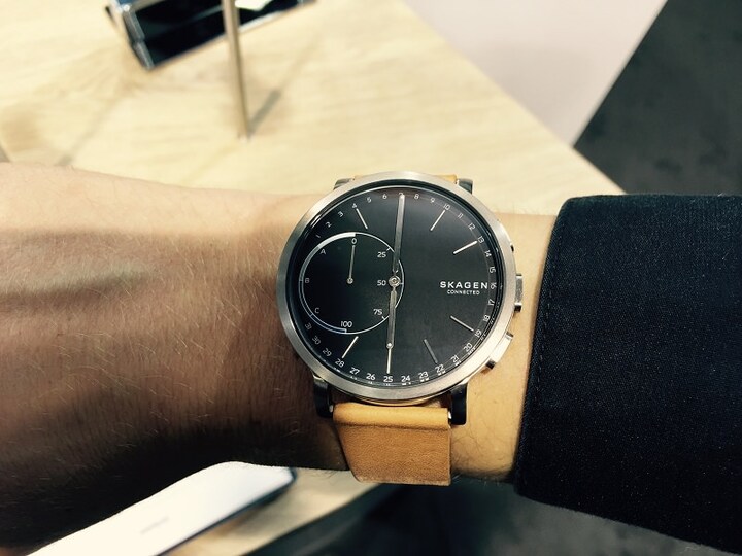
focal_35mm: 29
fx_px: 622
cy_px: 278
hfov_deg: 61.7
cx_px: 371
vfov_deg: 48.2
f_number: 2.2
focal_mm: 4.15
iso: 40
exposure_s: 1/50
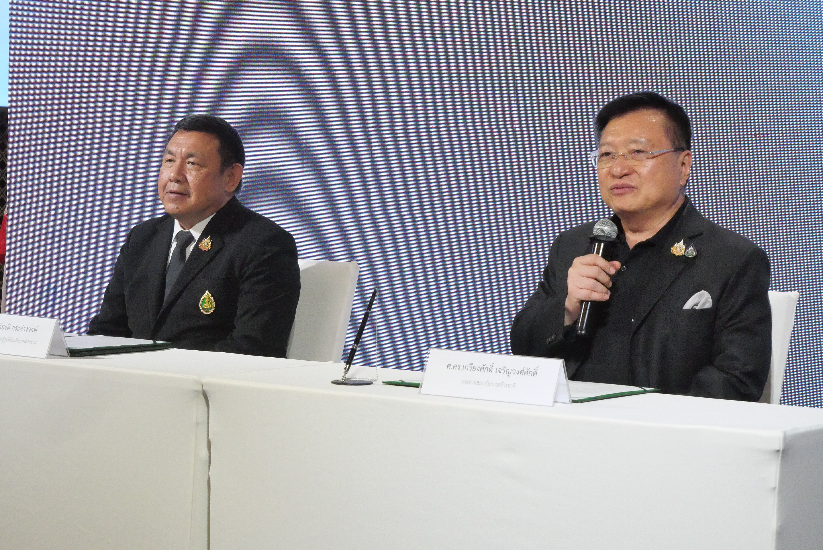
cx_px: 412
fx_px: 2356
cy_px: 275
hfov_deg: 19.8
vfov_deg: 13.3
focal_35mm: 103
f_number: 5.6
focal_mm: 50
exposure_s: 1/500
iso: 6400
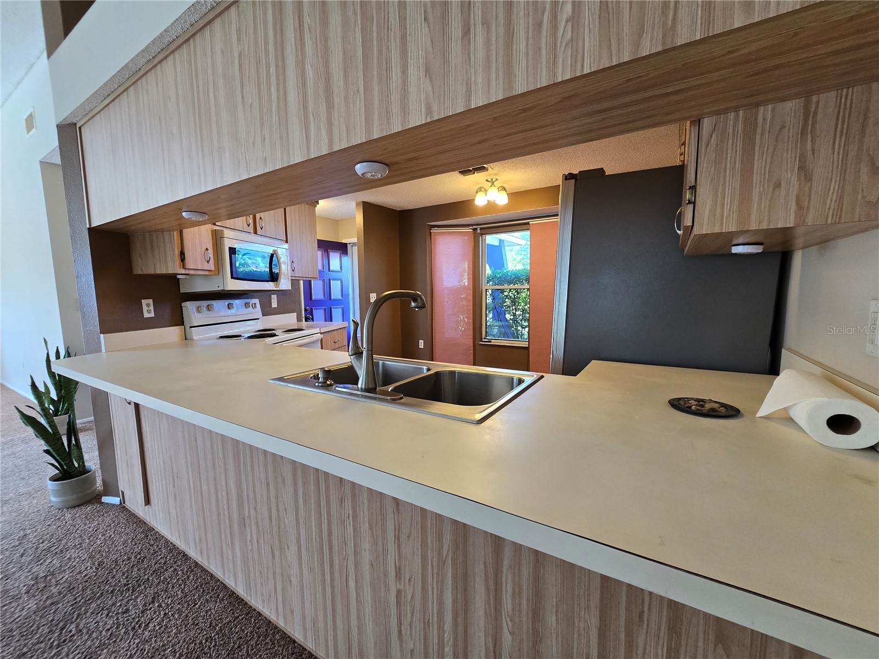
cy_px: 330
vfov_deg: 89.9
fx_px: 330
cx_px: 440
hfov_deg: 106.2
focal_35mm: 13
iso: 200
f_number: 2.2
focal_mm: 2.2
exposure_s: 1/60
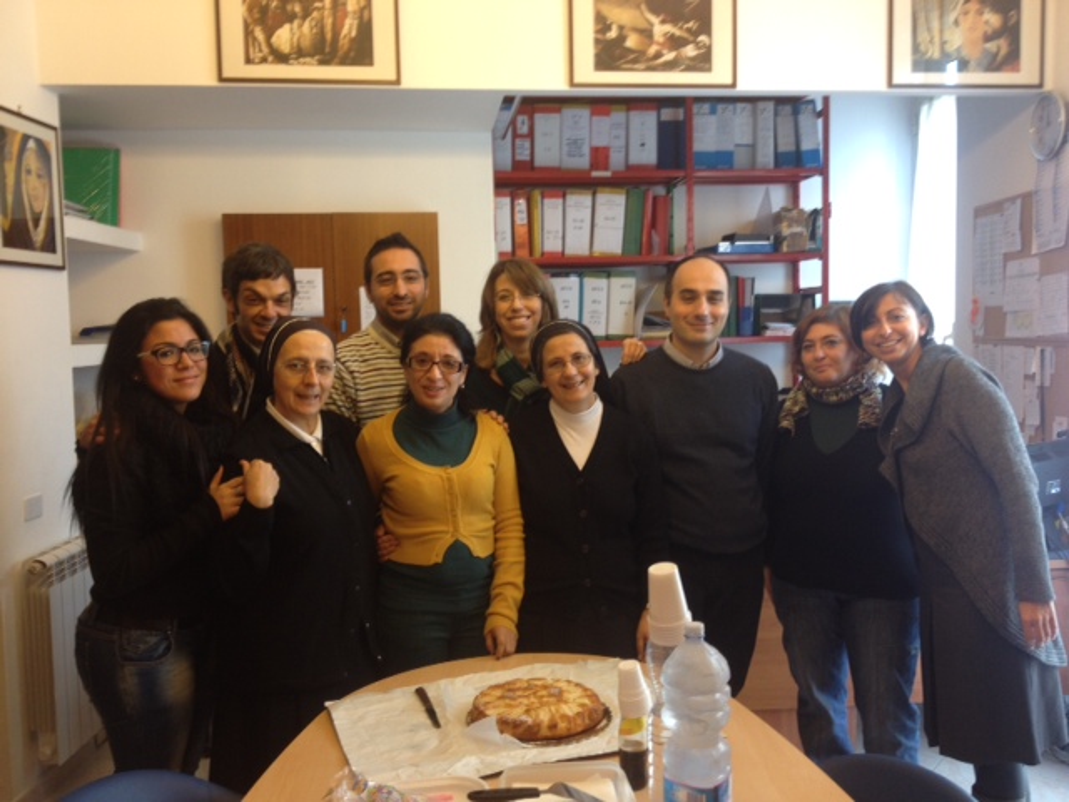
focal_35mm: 35
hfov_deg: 52.6
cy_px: 401
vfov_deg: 40.7
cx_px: 534
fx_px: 1081
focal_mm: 4.28
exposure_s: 1/20
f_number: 2.4
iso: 64
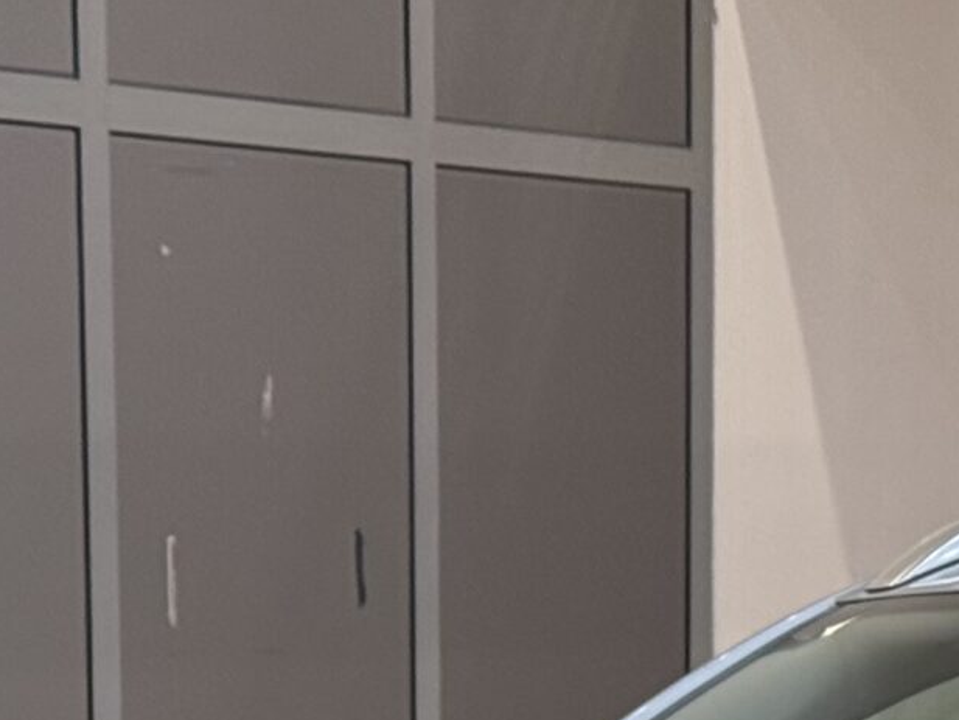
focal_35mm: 199
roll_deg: -0.5
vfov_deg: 7.2
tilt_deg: -9.2
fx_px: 5514
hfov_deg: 9.8
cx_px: 1063
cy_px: 1415
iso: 125
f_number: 1.78
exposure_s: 1/100
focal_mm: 6.76
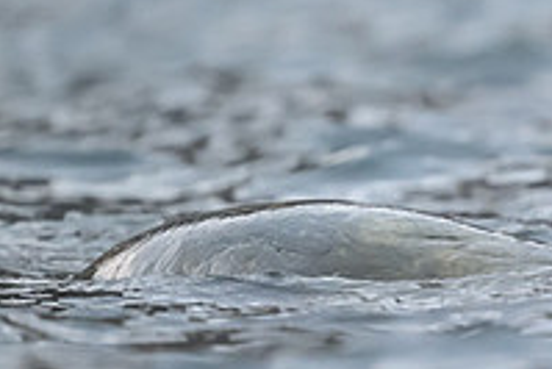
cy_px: 234
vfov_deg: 0.9
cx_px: 947
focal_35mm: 1569
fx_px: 24075
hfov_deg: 1.3
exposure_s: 1/1250
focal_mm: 400
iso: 5000
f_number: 2.8
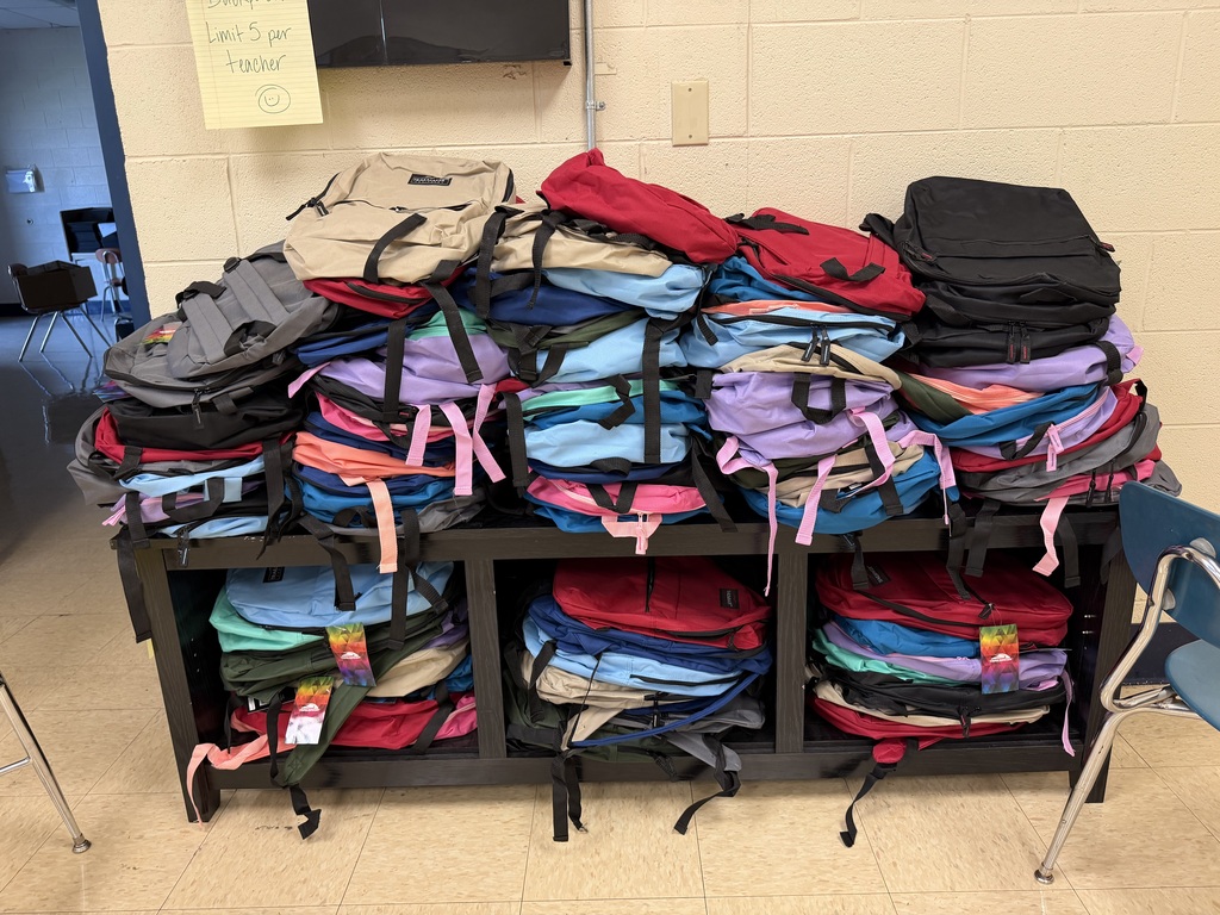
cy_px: 458
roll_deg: +2.5
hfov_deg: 71.6
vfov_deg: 56.8
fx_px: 846
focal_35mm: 24
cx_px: 610
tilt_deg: -16.4
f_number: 1.78
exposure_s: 1/60
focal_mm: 6.76
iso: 200
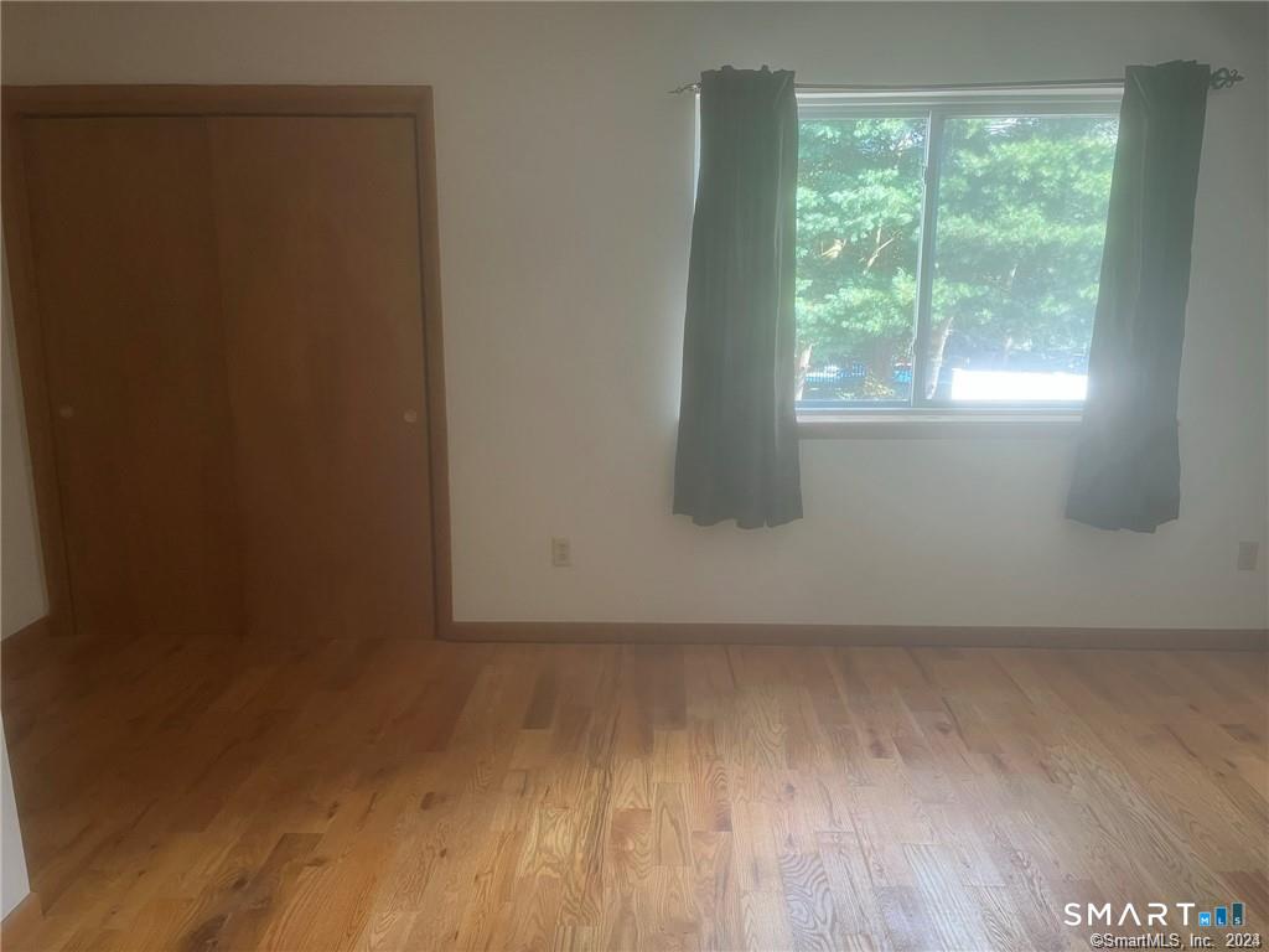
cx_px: 634
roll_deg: -0.5
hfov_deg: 67.3
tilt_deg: -11.8
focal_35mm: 26
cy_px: 476
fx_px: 953
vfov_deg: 53.1
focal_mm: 5.1
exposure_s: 1/83
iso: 125
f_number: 1.6
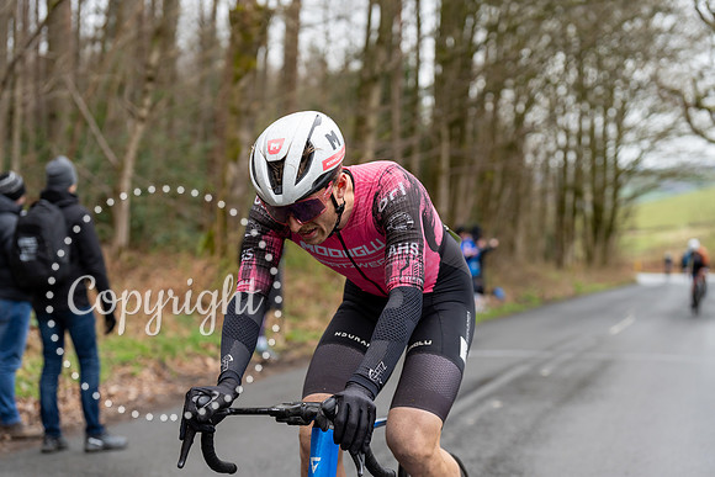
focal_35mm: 70
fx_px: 1391
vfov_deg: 19.5
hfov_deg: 28.8
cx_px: 358
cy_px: 238
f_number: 3.5
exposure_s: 1/1000
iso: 640
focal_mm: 70
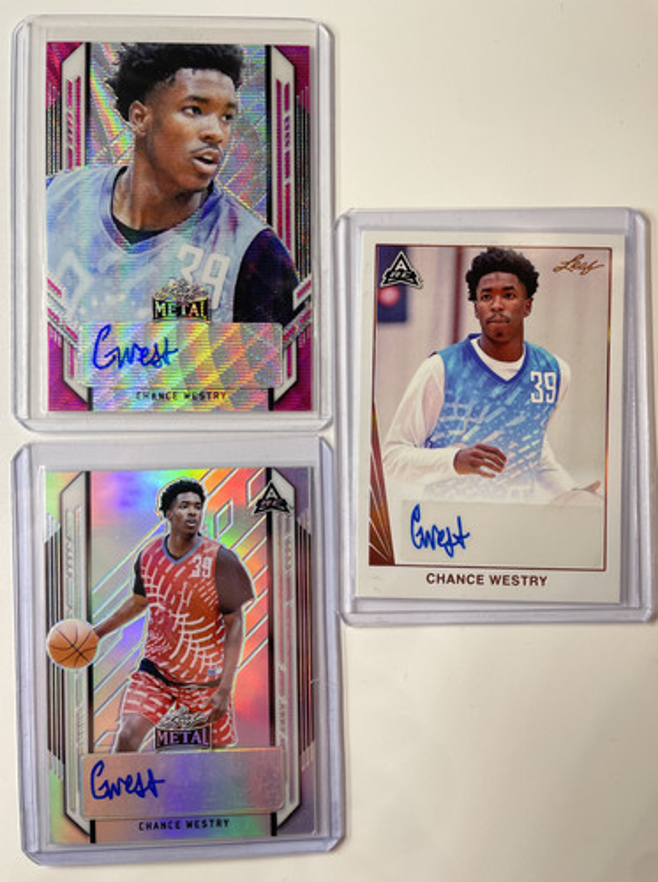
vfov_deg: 67.4
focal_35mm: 26
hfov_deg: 52.9
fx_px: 661
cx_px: 329
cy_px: 441
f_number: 1.6
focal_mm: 4.2
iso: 50
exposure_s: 1/118
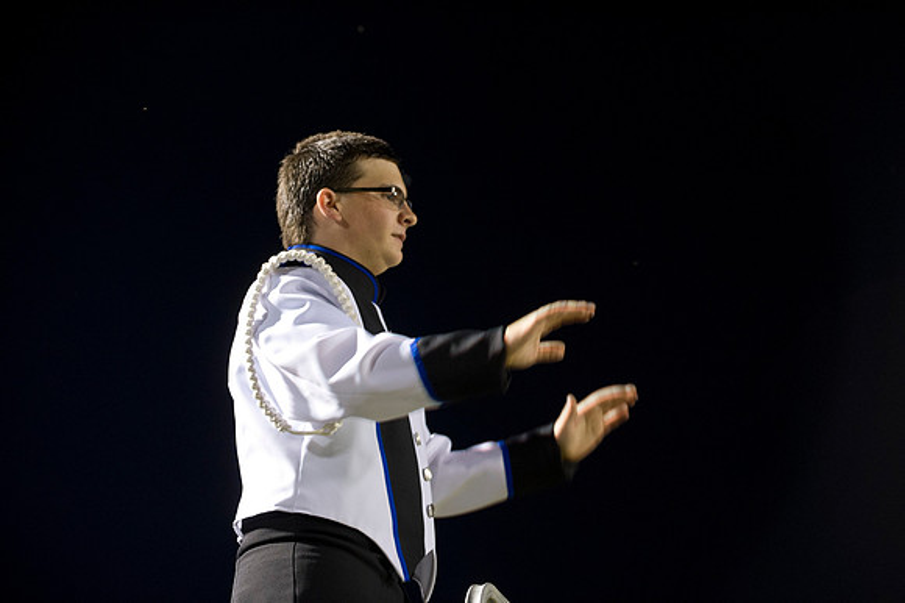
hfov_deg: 18.6
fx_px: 2764
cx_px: 452
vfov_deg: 12.4
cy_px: 302
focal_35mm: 110
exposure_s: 1/125
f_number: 3.2
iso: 3200
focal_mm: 110
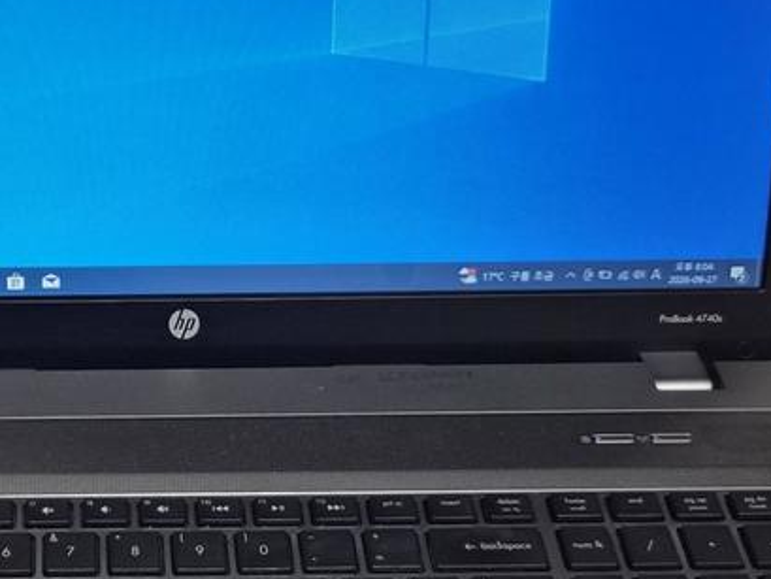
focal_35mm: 72
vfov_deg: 20.3
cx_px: 89
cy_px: 432
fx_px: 1604
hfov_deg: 26.2
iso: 200
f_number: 1.8
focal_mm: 5.4
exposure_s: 1/120
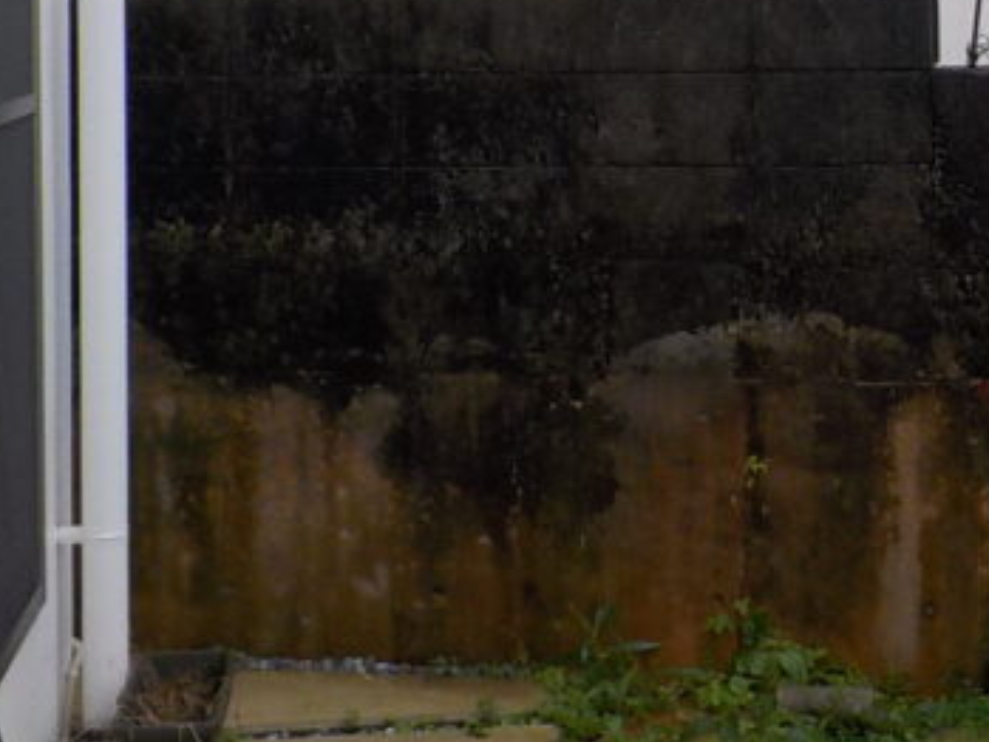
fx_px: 2515
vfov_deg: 16.5
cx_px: 796
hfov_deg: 21.9
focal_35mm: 88
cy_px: 25
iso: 125
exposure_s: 1/80
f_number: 3.3
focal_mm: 4.1
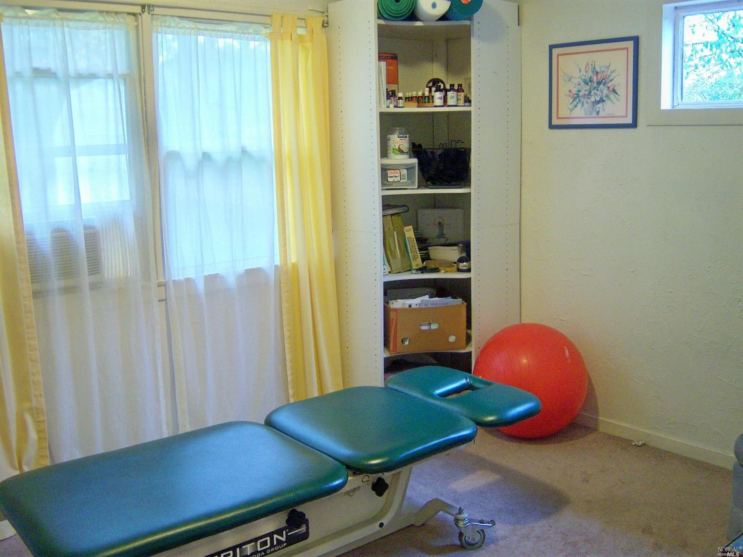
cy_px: 278
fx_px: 772
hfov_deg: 51.4
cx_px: 372
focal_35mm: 36
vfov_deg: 39.6
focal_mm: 7.5
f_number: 2.8
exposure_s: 1/13
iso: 160
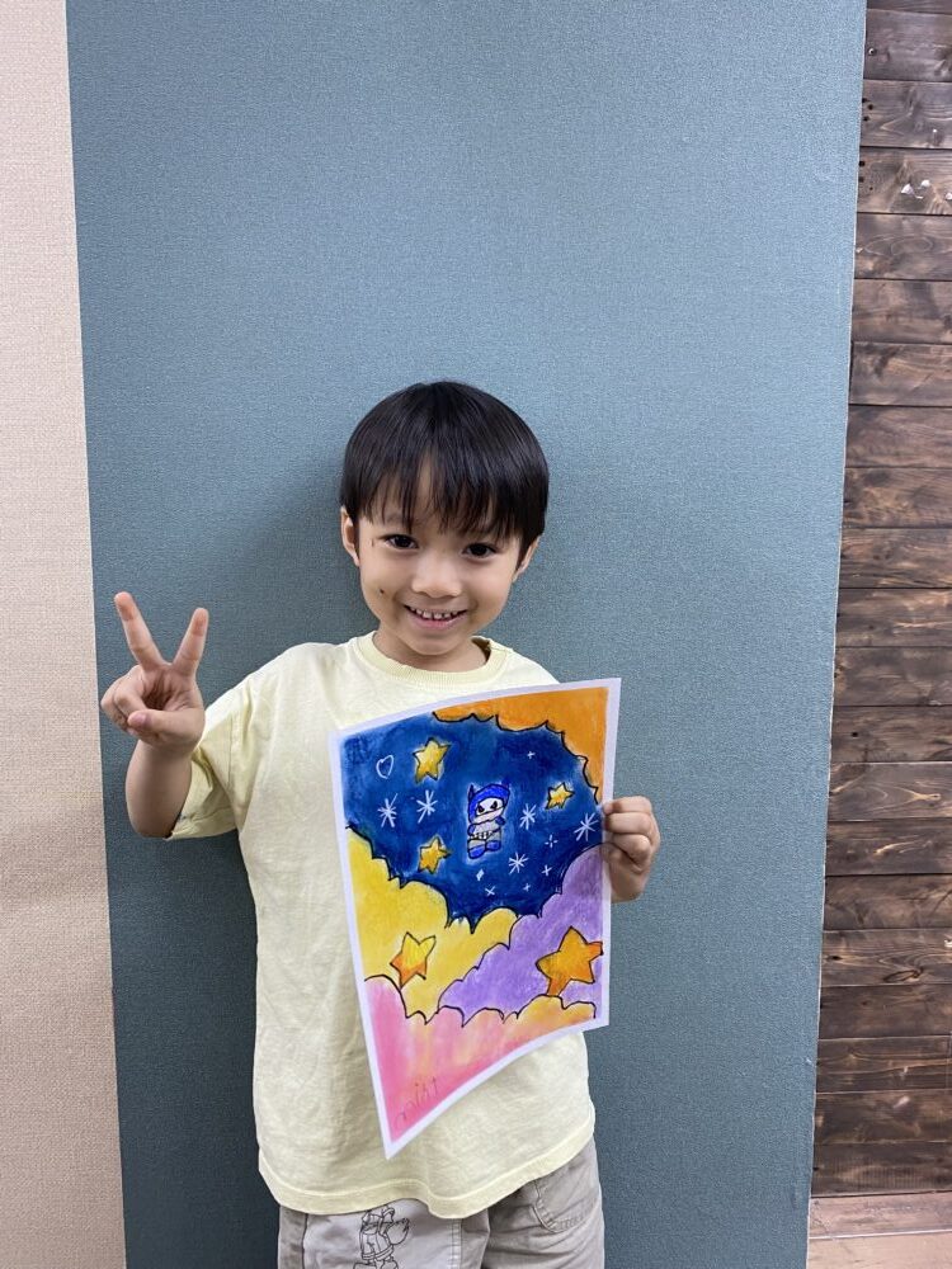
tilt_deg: -5.3
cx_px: 476
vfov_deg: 67.3
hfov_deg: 53.1
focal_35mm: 26
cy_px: 634
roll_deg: -0.8
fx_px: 953
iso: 64
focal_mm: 4.25
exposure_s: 1/50
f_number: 1.8
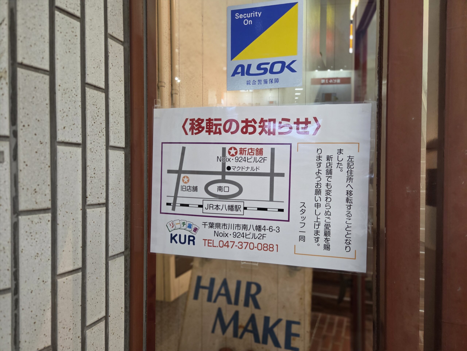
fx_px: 310
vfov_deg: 58.9
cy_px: 176
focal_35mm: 23
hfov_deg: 73.9
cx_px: 234
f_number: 1.8
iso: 500
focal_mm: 5.4
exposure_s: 1/100
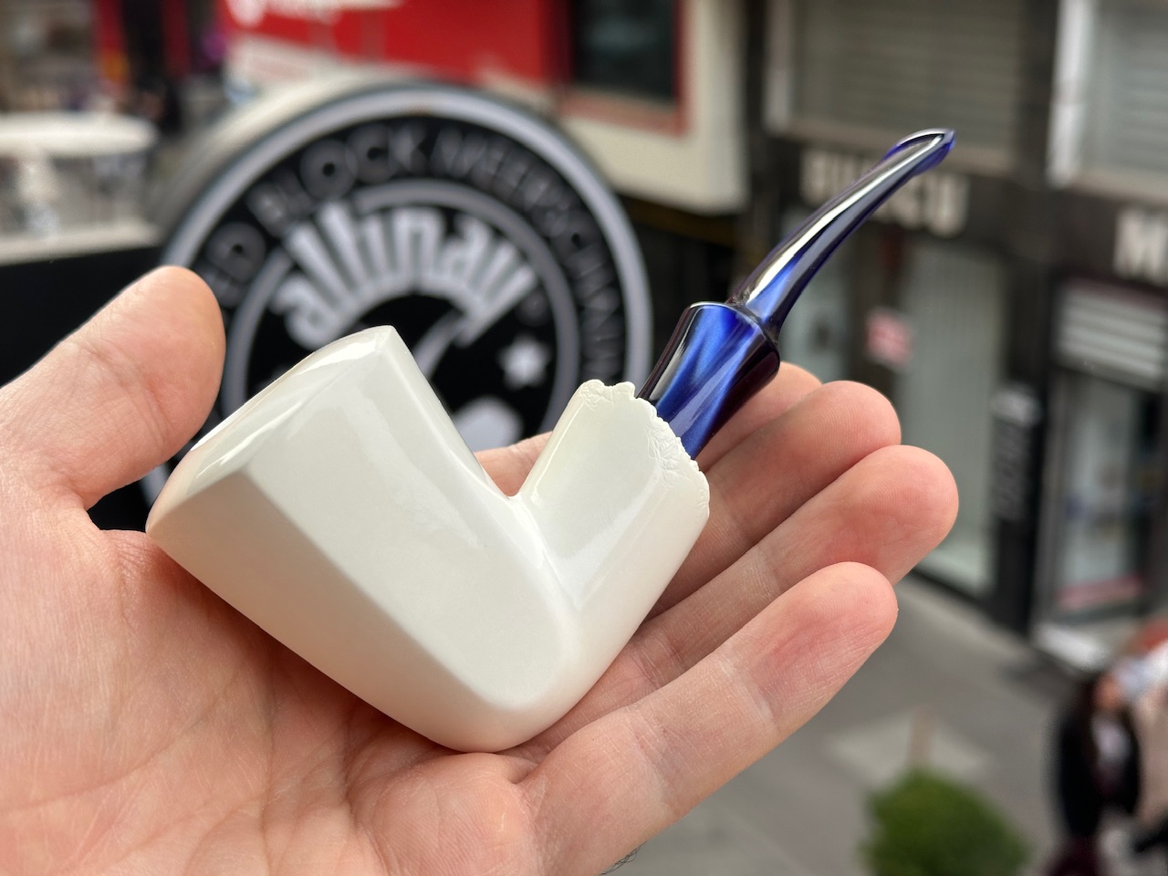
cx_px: 584
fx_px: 1620
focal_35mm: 48
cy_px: 438
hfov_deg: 39.7
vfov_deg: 30.3
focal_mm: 6.86
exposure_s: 1/785
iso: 64
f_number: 1.78
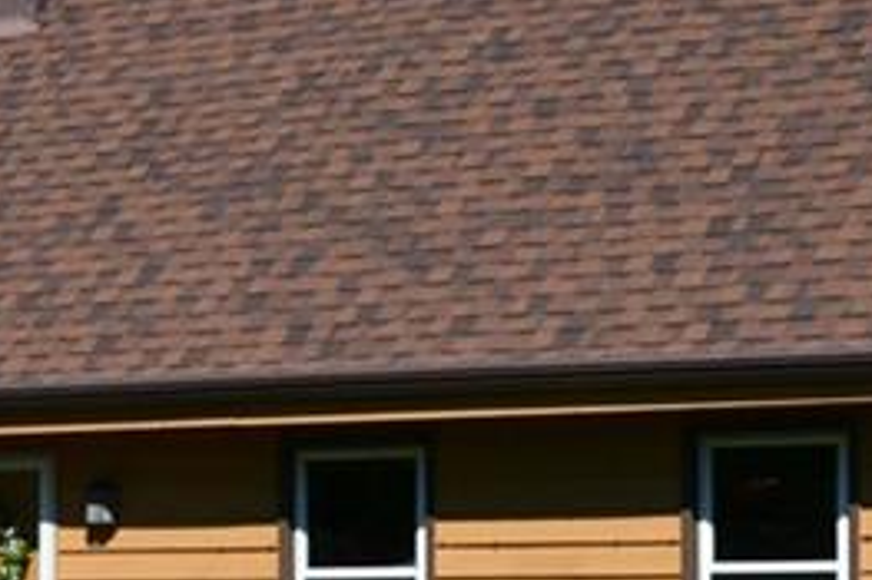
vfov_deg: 9.0
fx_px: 3679
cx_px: 17
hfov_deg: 13.3
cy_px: 464
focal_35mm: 152
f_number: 11
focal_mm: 26
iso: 400
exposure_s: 1/500
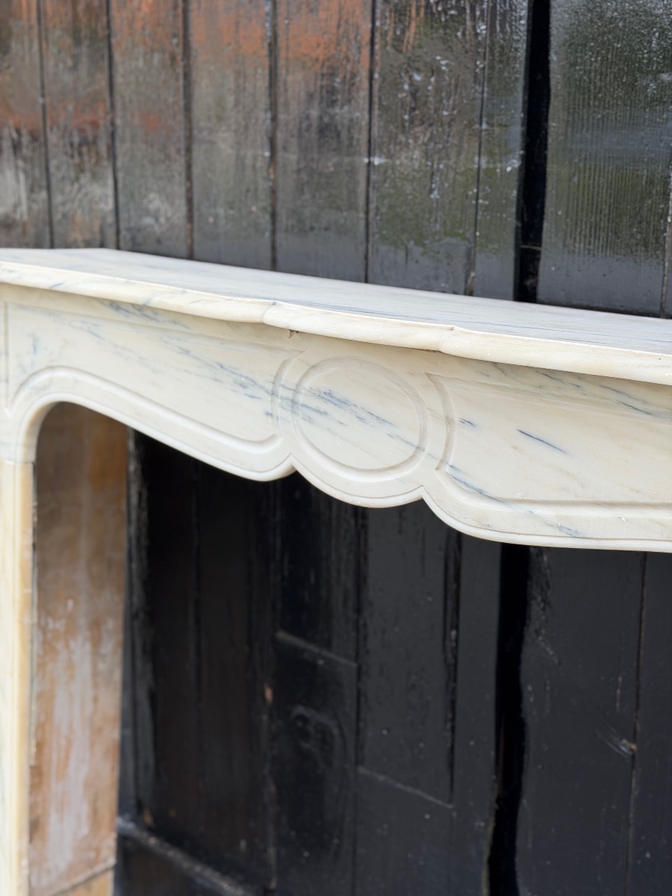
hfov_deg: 30.3
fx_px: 1242
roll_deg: -0.2
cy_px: 448
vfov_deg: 39.7
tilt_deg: -16.6
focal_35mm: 48
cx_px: 336
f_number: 1.78
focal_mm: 6.76
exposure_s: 1/810
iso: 64
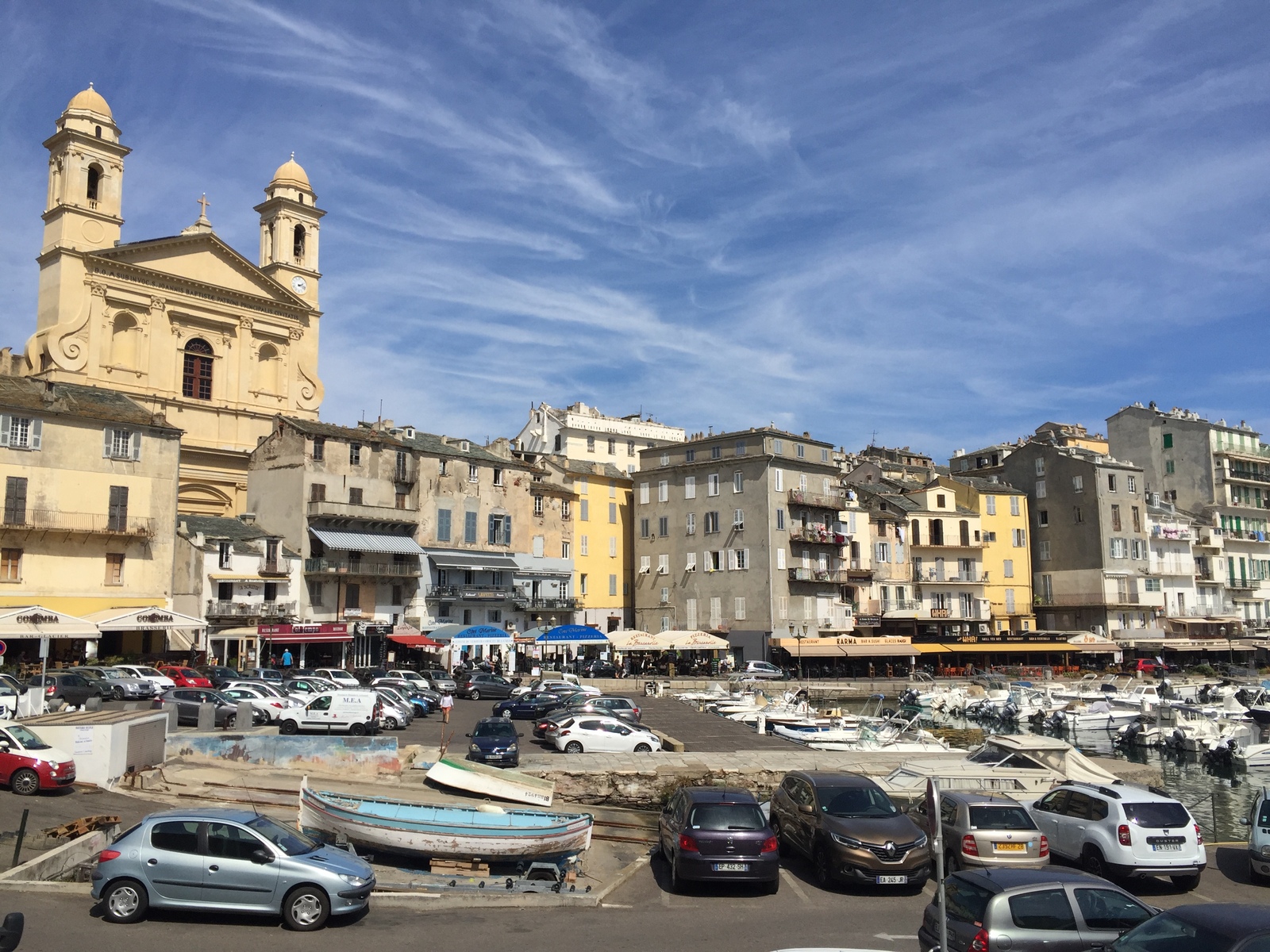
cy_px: 476
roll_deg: -0.2
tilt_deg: +8.3
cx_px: 635
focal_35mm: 29
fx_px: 1064
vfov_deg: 48.2
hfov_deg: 61.7
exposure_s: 1/3597
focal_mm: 4.15
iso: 32
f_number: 2.2
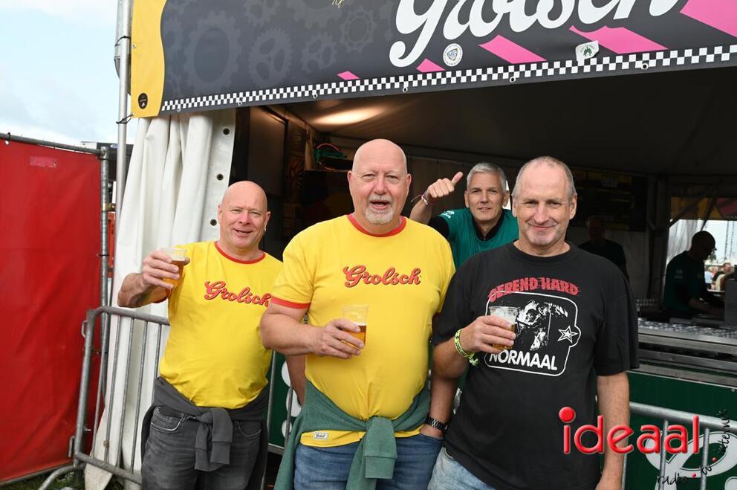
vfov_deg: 31.8
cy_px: 245
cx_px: 368
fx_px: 859
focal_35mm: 42
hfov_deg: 46.4
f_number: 9
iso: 500
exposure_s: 1/320
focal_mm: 42
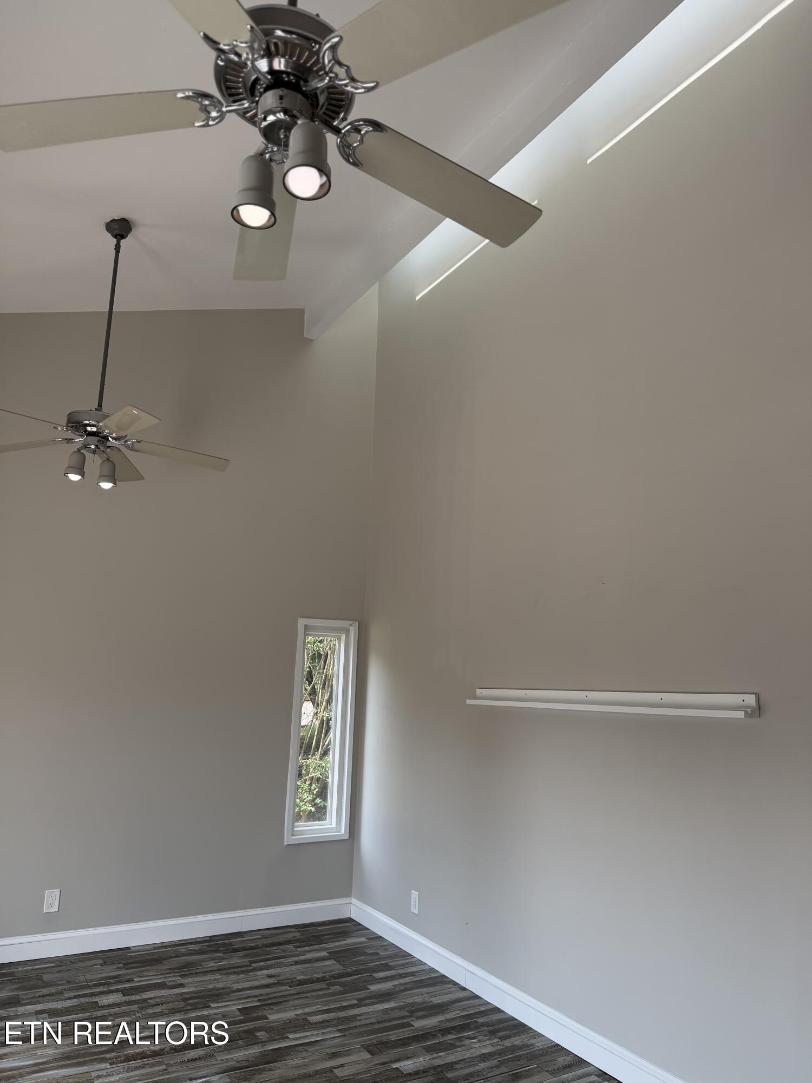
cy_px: 542
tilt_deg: +11.7
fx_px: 751
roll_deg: -1.8
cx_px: 406
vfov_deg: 71.6
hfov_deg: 56.8
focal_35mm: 24
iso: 100
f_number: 1.78
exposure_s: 1/593
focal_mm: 6.76
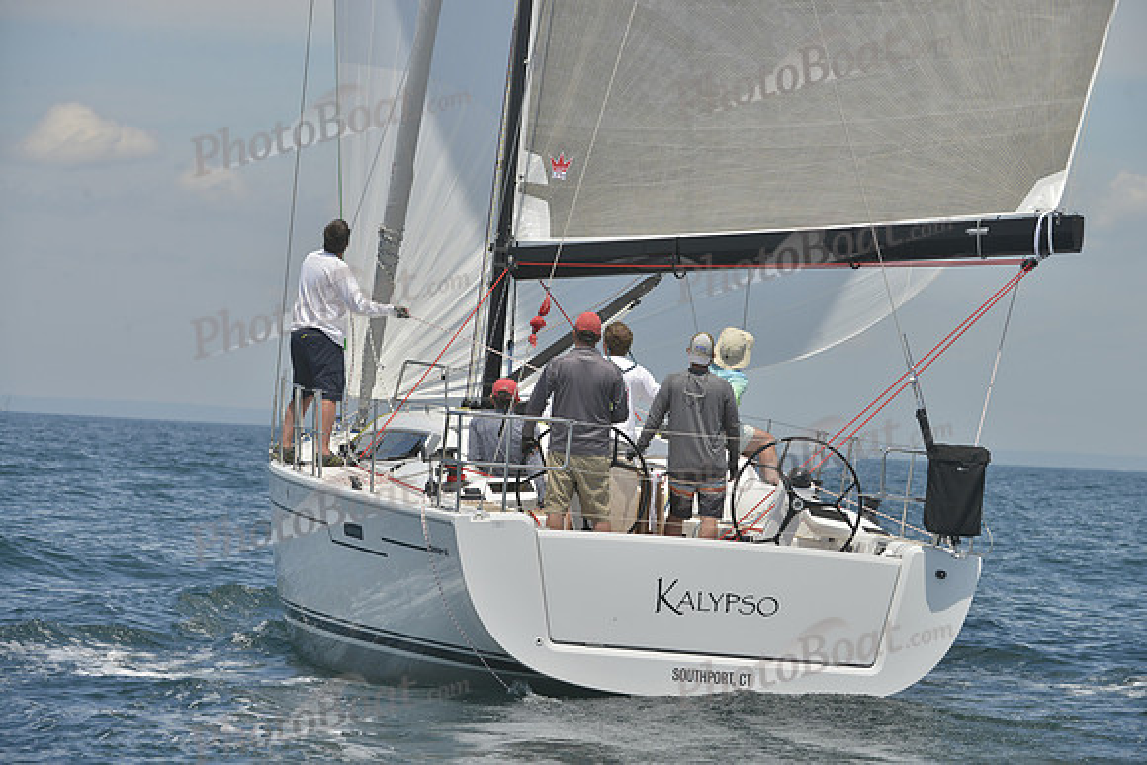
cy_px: 382
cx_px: 574
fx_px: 6373
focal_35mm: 200
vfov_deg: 6.9
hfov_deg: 10.3
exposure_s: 1/800
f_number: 9
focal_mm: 200
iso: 280
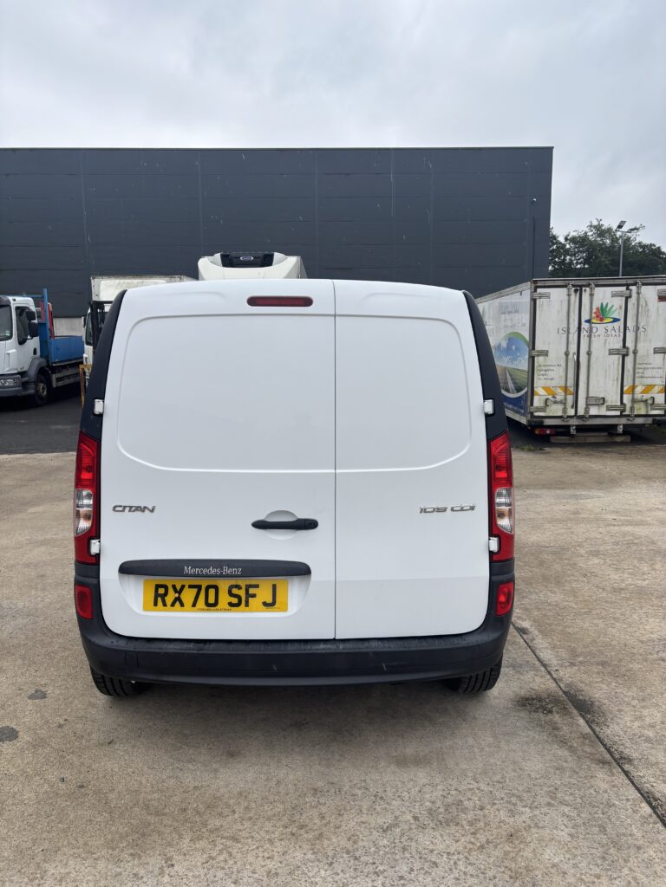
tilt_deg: -6.5
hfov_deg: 53.1
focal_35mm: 26
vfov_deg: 67.3
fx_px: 667
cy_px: 444
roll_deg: -0.2
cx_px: 333
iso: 50
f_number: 1.6
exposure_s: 1/880
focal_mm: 5.96
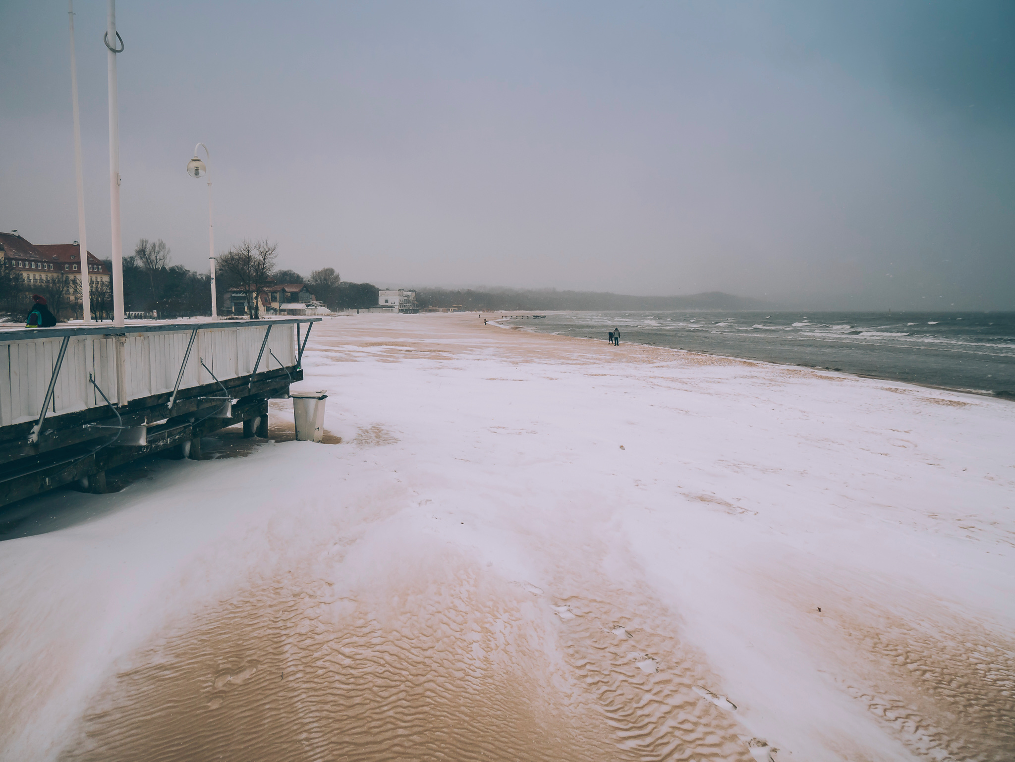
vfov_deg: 56.9
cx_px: 508
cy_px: 381
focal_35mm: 24
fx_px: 704
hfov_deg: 71.6
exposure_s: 1/800
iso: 200
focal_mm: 12
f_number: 5
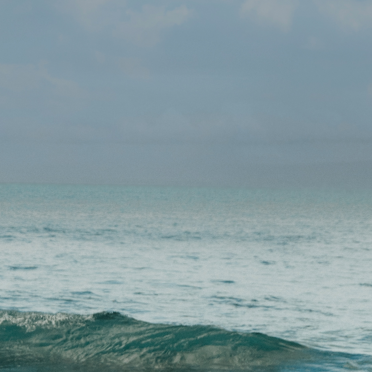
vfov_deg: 11.8
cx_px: -339
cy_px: 466
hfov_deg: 11.1
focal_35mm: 144
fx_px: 1751
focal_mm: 33
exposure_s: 1/250
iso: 320
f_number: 2.8
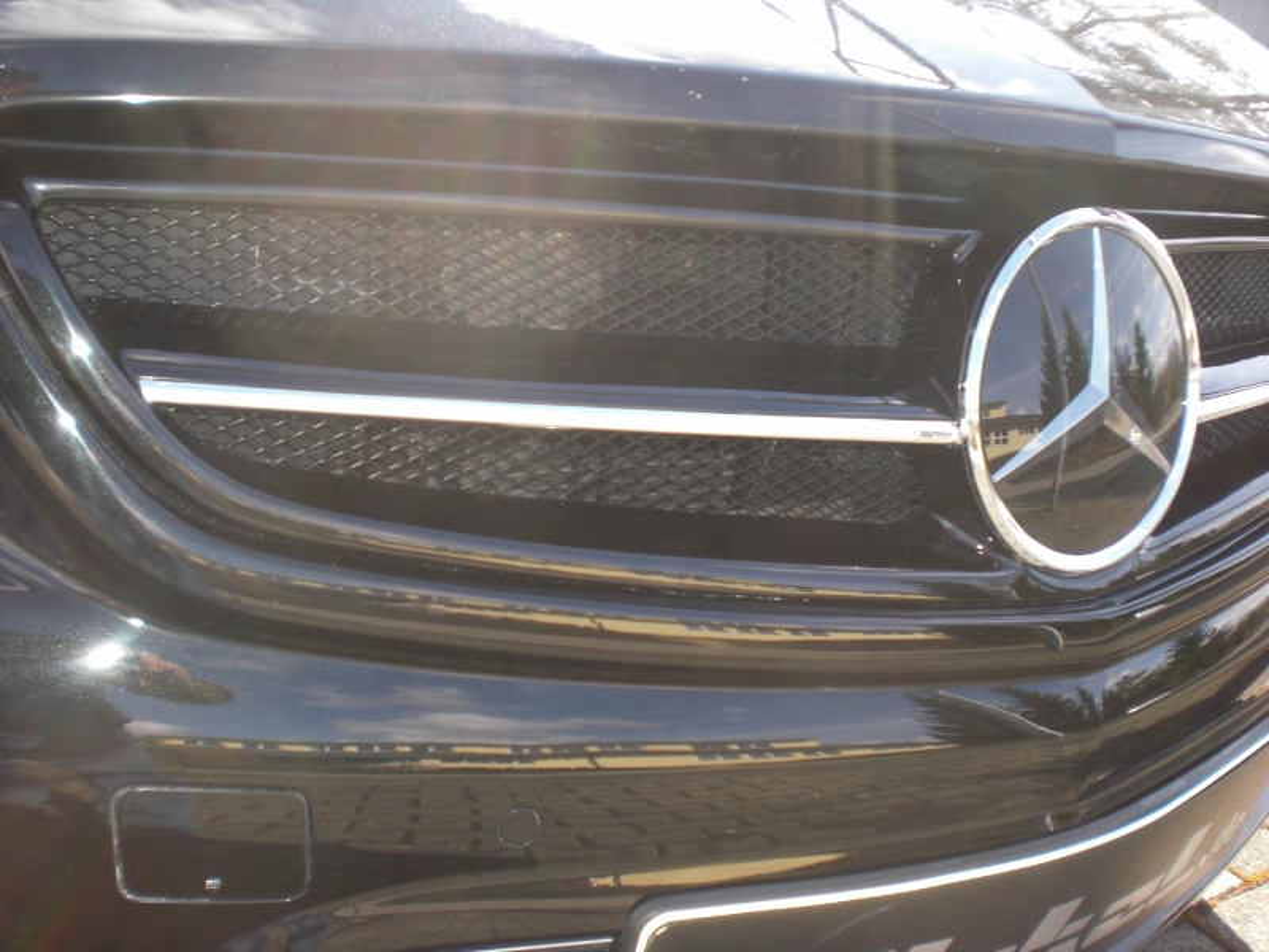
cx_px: 634
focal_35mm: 38
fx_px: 1393
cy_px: 476
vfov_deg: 37.7
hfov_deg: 49.0
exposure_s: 1/125
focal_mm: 6.3
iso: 64
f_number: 3.1
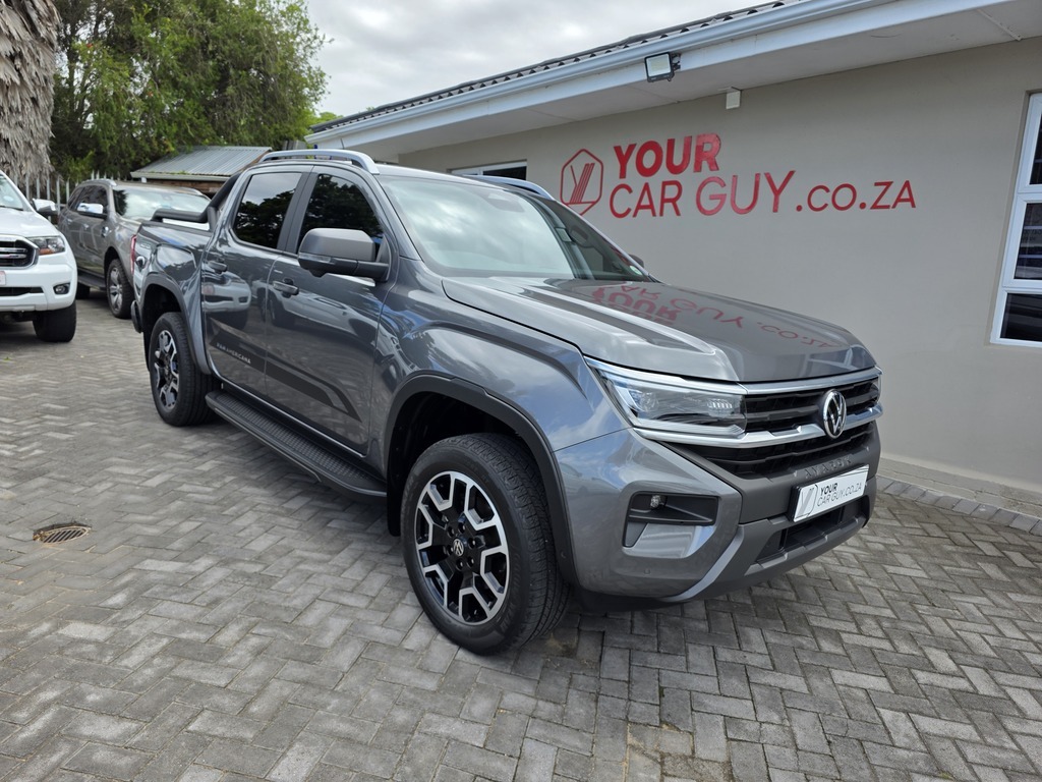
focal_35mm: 23
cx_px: 521
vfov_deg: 58.9
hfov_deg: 73.9
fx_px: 692
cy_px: 391
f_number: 1.7
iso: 80
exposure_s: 1/1957
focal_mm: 6.3
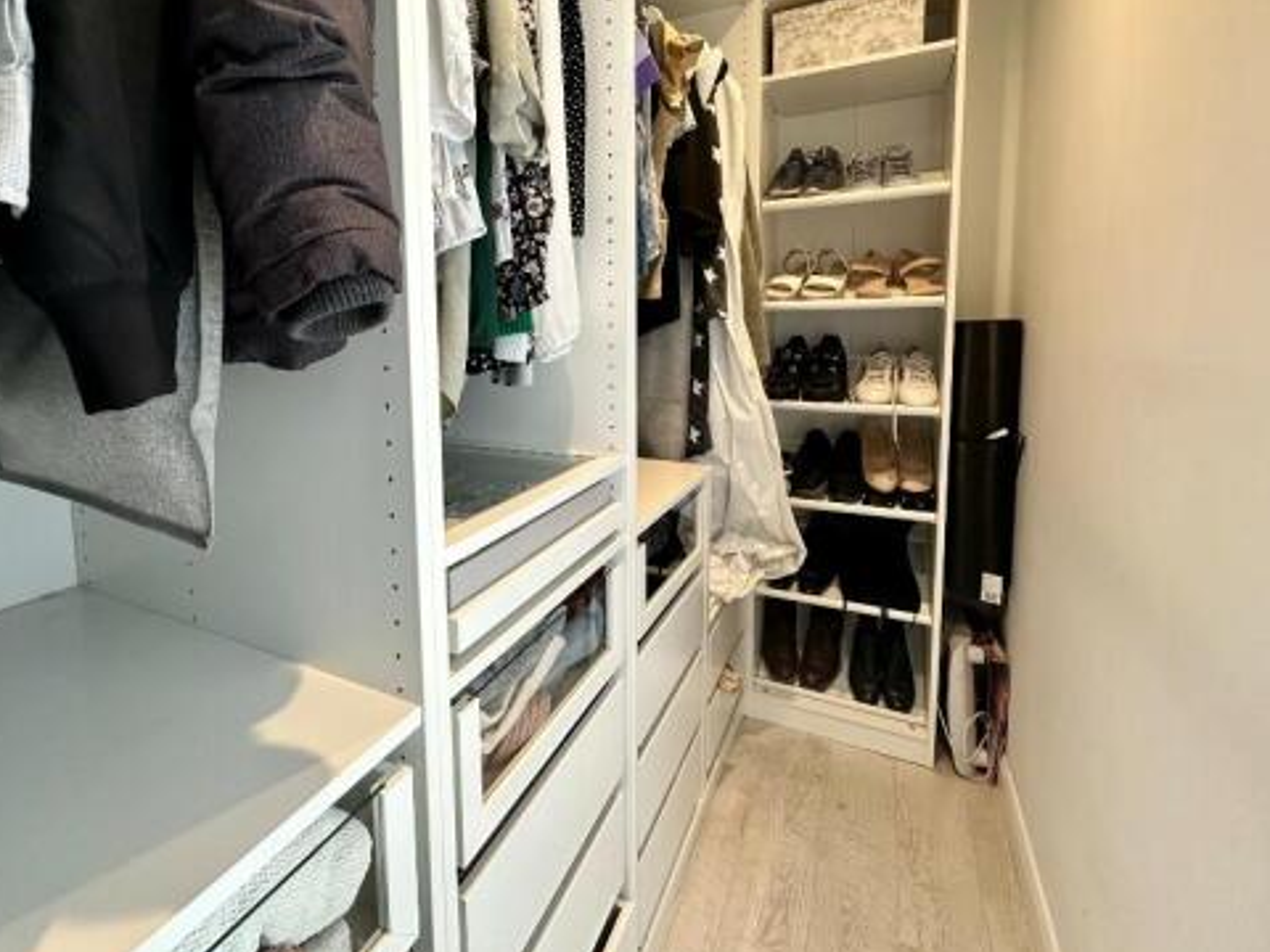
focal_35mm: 17
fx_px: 624
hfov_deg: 90.4
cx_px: 541
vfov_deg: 73.9
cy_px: 382
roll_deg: +0.5
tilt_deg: -5.9
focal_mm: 2.22
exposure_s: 1/99
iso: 160
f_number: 2.2
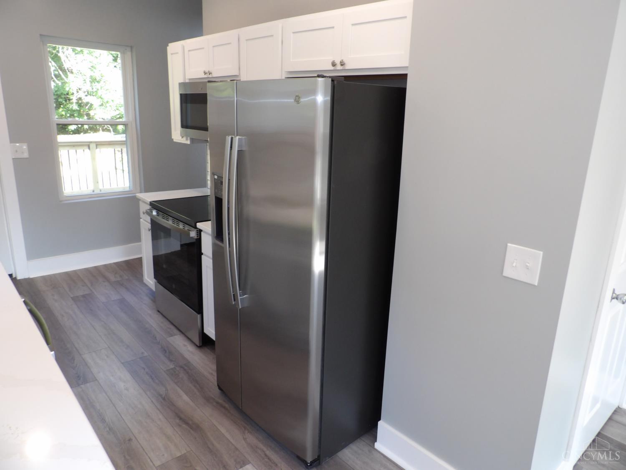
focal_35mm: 24
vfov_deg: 56.8
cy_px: 235
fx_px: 434
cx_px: 313
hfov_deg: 71.6
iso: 177
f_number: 3.2
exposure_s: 1/33
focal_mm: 4.3
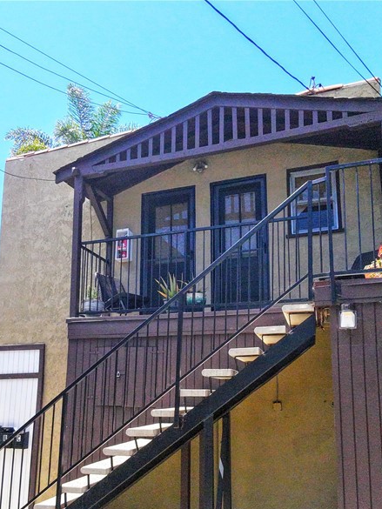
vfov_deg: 62.1
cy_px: 333
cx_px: 195
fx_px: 412
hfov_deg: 49.8
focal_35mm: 28
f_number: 2.2
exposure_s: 1/2000
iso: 400
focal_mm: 3.05
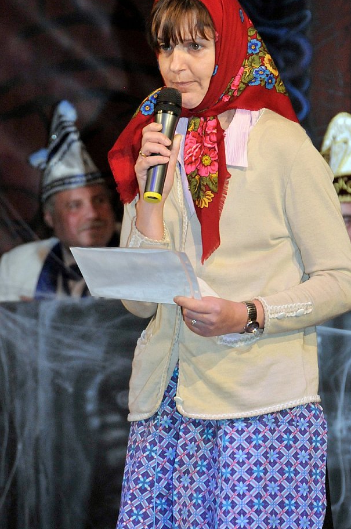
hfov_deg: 4.1
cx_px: 197
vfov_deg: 6.1
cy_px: 235
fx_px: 4945
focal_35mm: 337
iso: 1600
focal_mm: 200
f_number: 6.3
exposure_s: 1/100
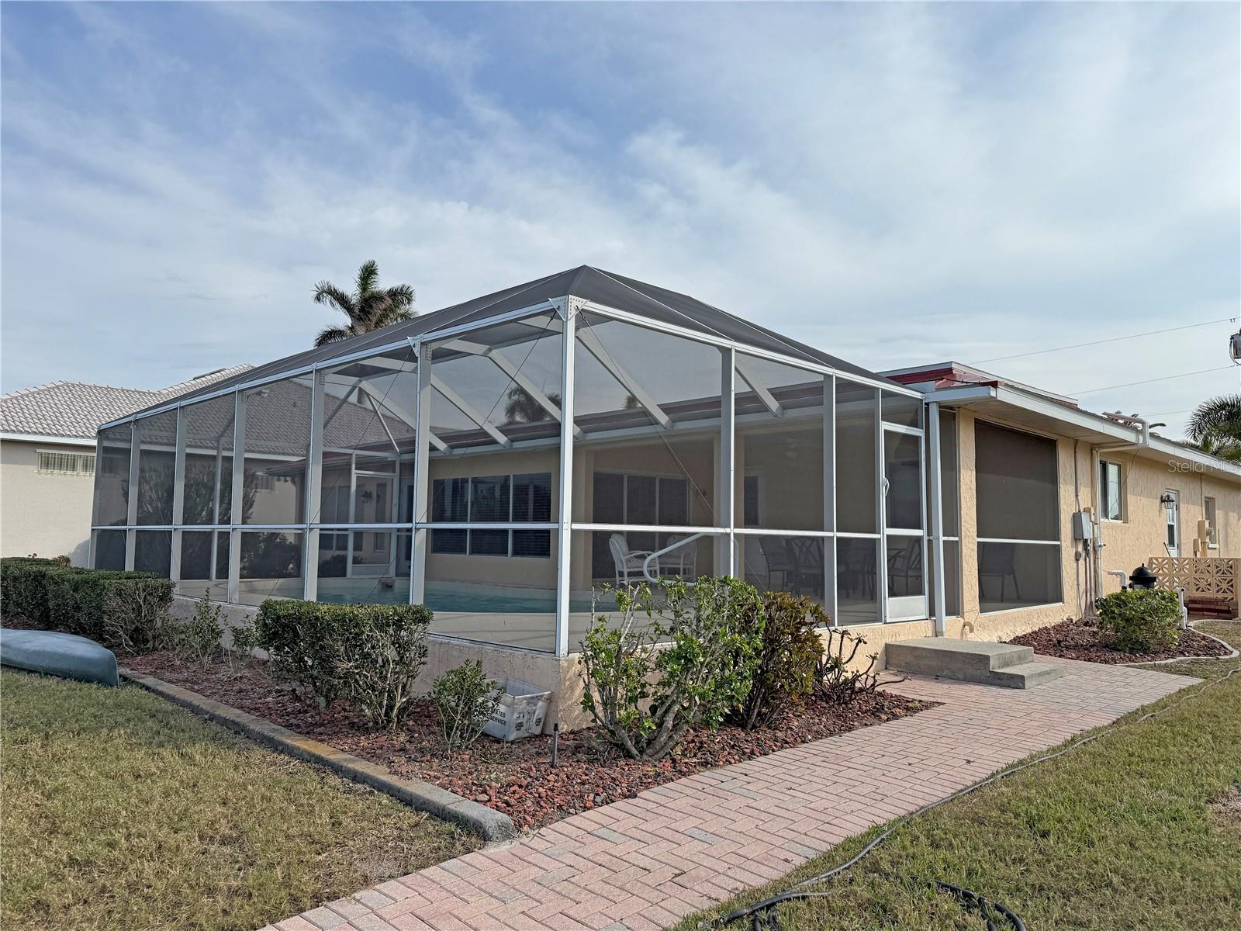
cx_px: 620
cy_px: 466
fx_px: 860
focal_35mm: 24
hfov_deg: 71.6
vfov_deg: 56.8
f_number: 1.78
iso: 80
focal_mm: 6.76
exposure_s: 1/6711
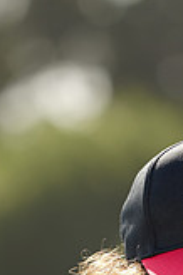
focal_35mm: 708
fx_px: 5410
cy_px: 456
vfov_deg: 2.9
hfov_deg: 1.9
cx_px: 211
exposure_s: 1/250
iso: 64
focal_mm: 200
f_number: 4.5
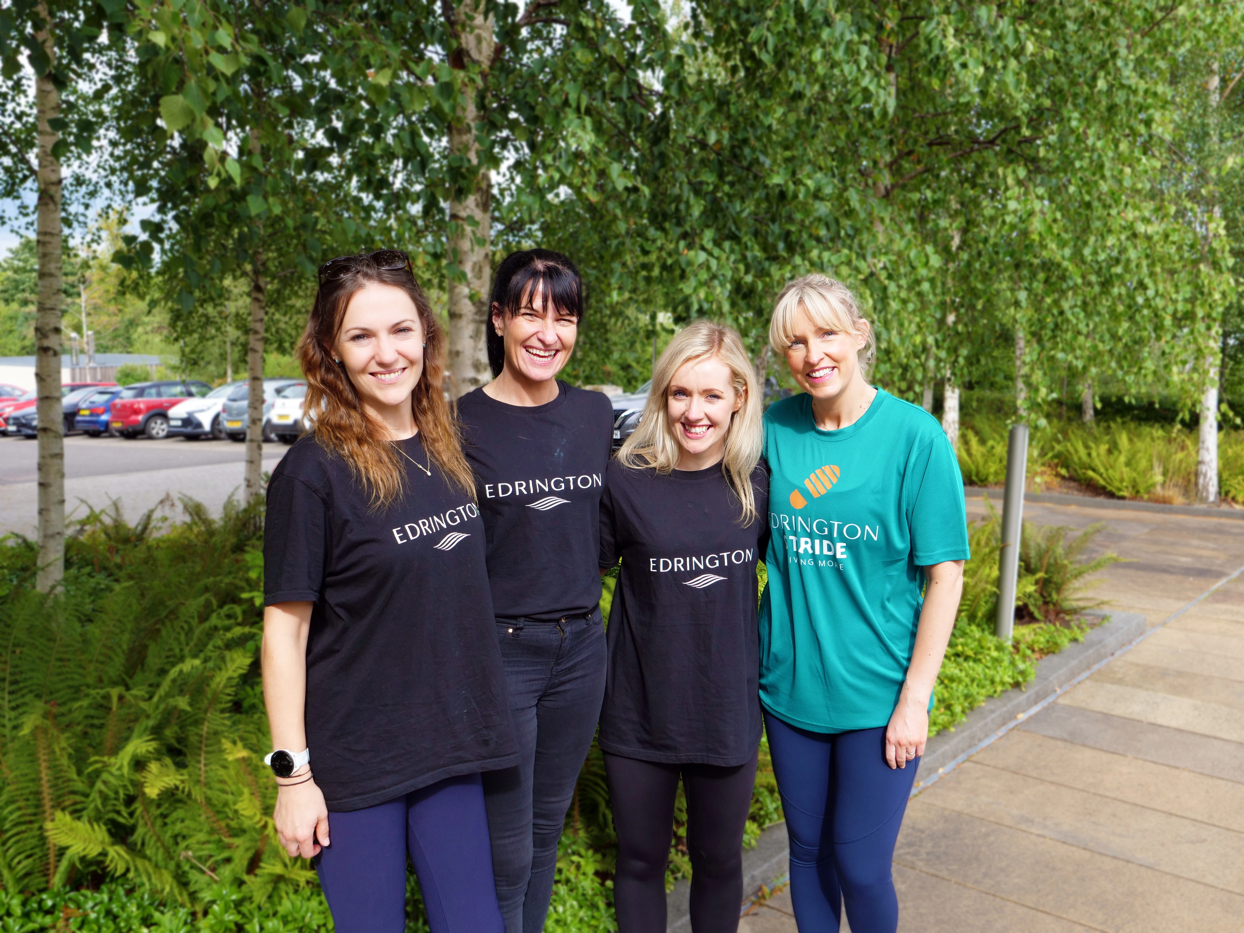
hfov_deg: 56.8
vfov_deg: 44.2
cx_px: 622
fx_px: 1150
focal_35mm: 32
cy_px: 466
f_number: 5
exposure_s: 1/250
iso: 200
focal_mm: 16
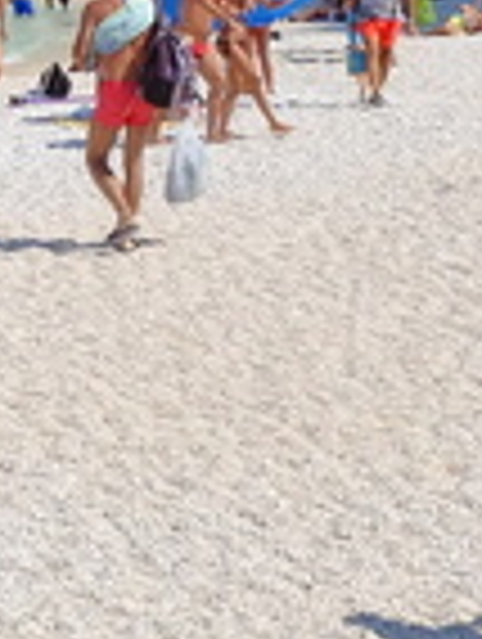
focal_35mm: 189
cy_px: -245
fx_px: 3498
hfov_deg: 7.7
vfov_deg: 10.2
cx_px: -347
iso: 400
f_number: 8
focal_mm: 23
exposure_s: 1/220
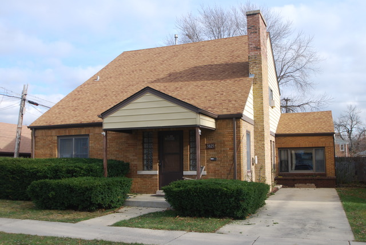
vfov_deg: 36.9
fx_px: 366
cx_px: 183
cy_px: 122
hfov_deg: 53.1
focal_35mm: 36
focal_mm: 24
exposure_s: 1/125
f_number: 5.6
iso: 100
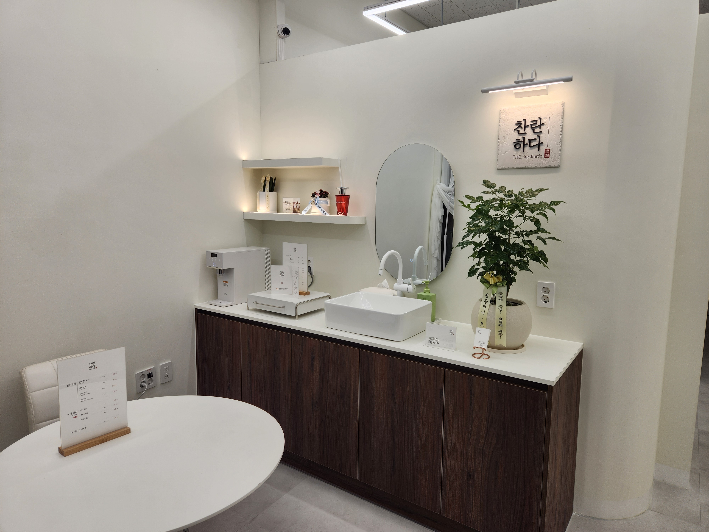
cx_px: 354
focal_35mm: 23
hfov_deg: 73.9
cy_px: 266
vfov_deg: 58.9
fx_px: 471
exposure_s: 1/122
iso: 20
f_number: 1.8
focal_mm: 5.4
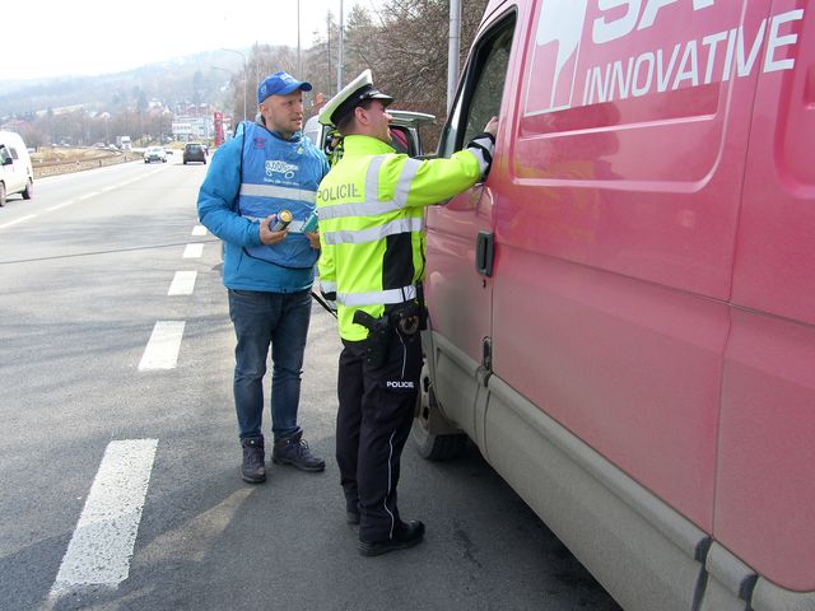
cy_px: 306
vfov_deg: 36.0
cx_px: 408
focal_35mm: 40
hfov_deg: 46.8
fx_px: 942
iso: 50
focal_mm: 10.3
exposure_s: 1/160
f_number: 5
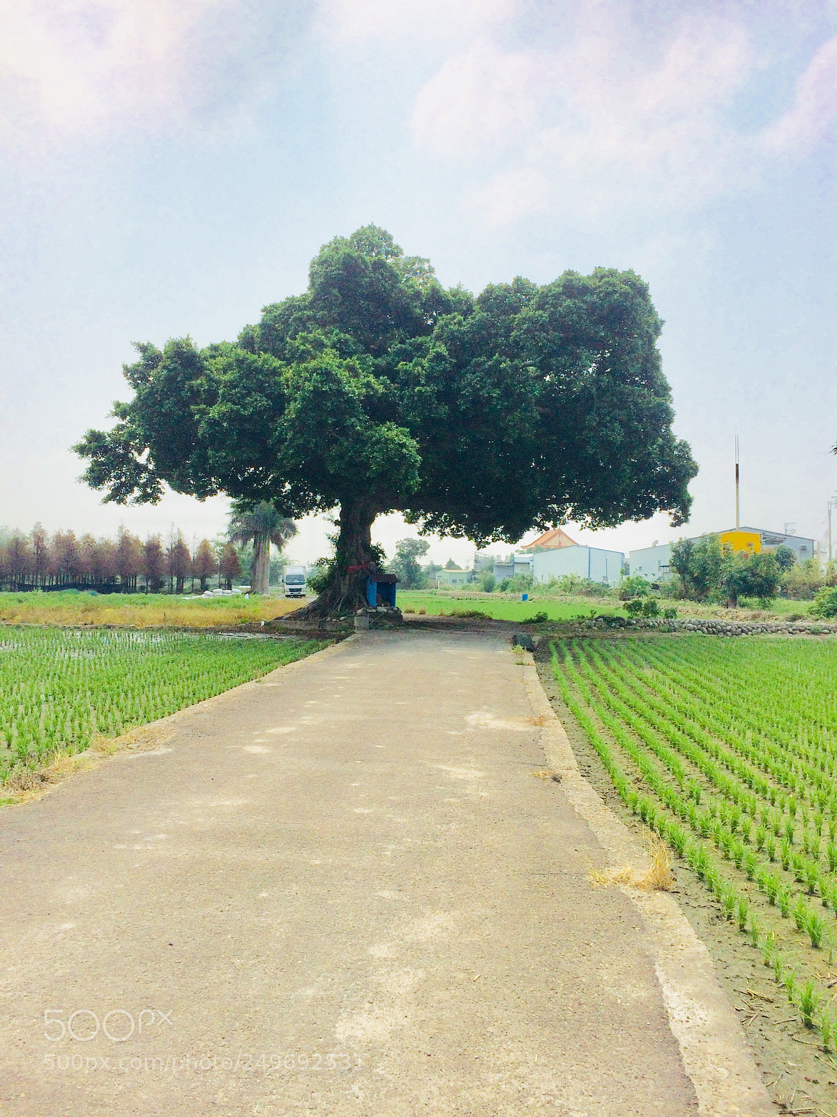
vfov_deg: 61.7
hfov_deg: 48.2
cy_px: 558
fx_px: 935
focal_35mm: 29
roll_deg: -0.2
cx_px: 418
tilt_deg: -0.8
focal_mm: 4.15
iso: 32
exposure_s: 1/3731
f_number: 2.2
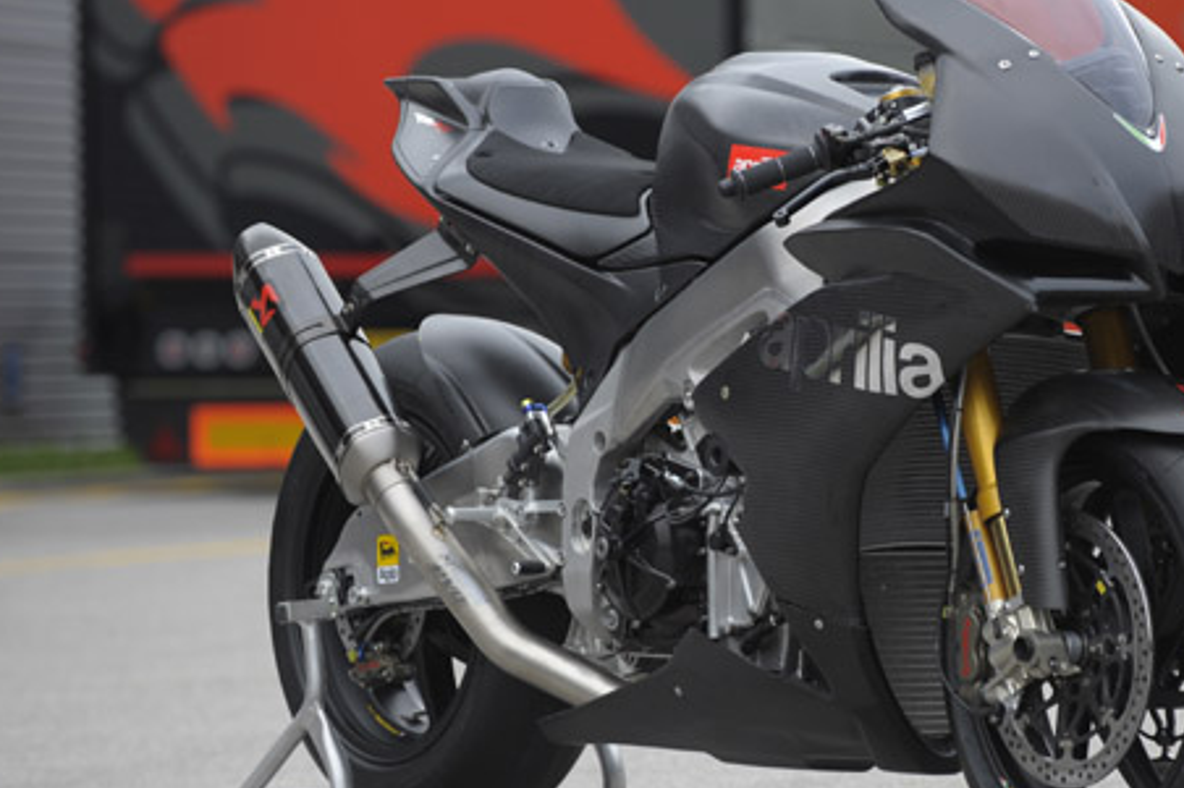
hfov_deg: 7.3
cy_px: 387
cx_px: 820
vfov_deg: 4.9
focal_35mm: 283
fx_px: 9304
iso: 200
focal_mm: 200
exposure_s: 1/320
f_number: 4.5
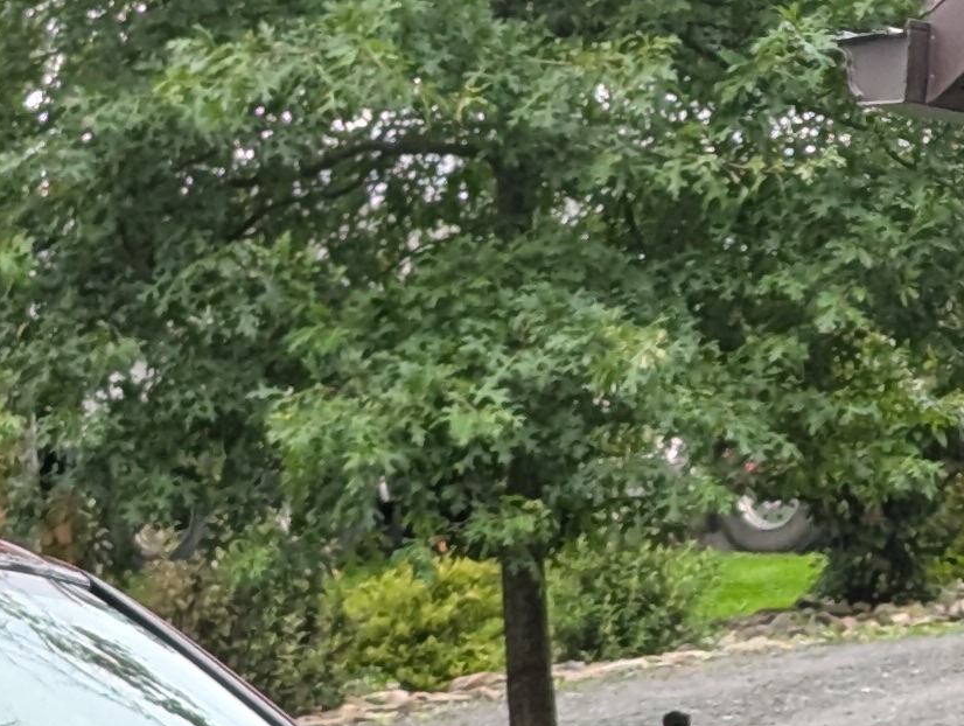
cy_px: 1597
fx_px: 6610
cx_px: -334
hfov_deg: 8.2
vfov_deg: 6.1
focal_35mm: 237
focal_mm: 6.81
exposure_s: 1/67.4
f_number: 1.85
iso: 94
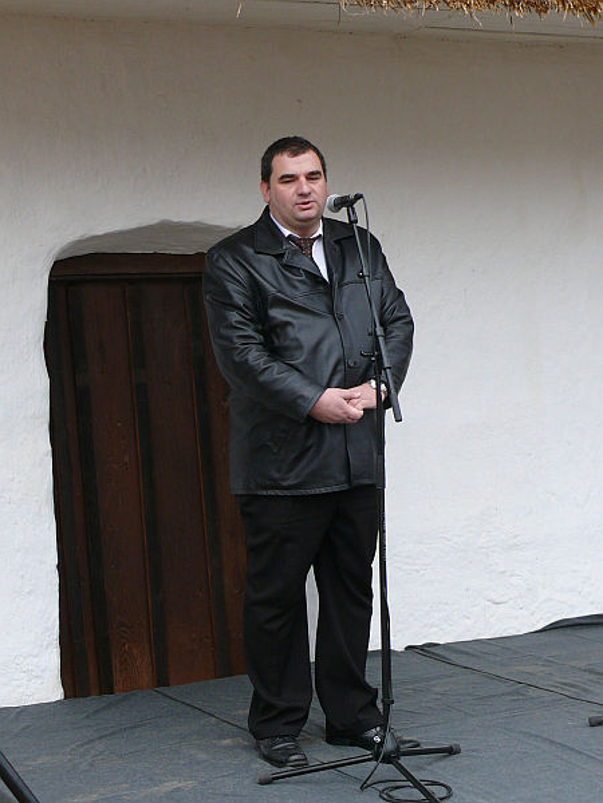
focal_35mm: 74
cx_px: 302
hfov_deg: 19.9
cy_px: 402
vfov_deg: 26.3
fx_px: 1719
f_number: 3.2
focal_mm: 11.2
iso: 100
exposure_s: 1/100
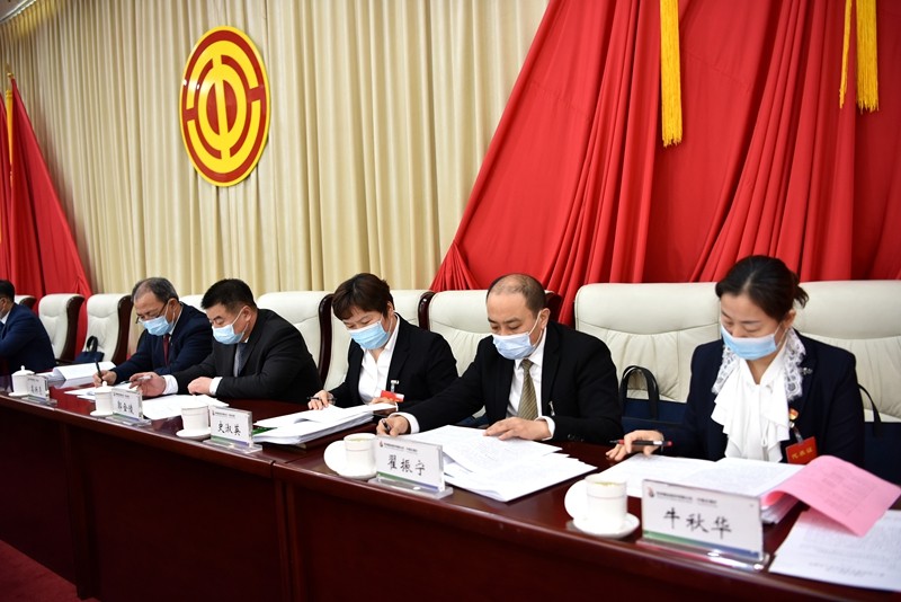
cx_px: 450
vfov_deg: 43.6
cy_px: 301
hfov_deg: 61.9
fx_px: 751
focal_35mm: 30
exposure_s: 1/25
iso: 800
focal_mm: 30
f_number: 2.8
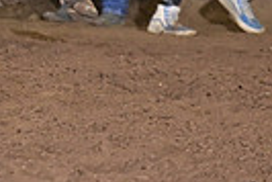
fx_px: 6573
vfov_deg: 1.6
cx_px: -63
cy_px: -201
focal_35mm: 869
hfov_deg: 2.4
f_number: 3.2
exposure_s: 1/250
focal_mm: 200
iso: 1600
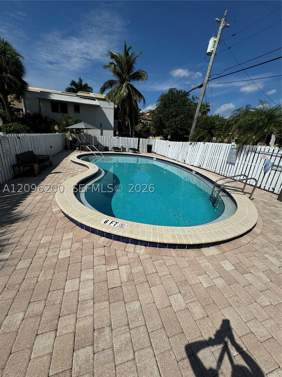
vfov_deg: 102.1
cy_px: 188
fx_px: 152
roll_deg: -2.9
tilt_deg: -15.2
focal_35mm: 14
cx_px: 141
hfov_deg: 85.7
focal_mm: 2.22
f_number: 2.2
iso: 40
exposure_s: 1/4630
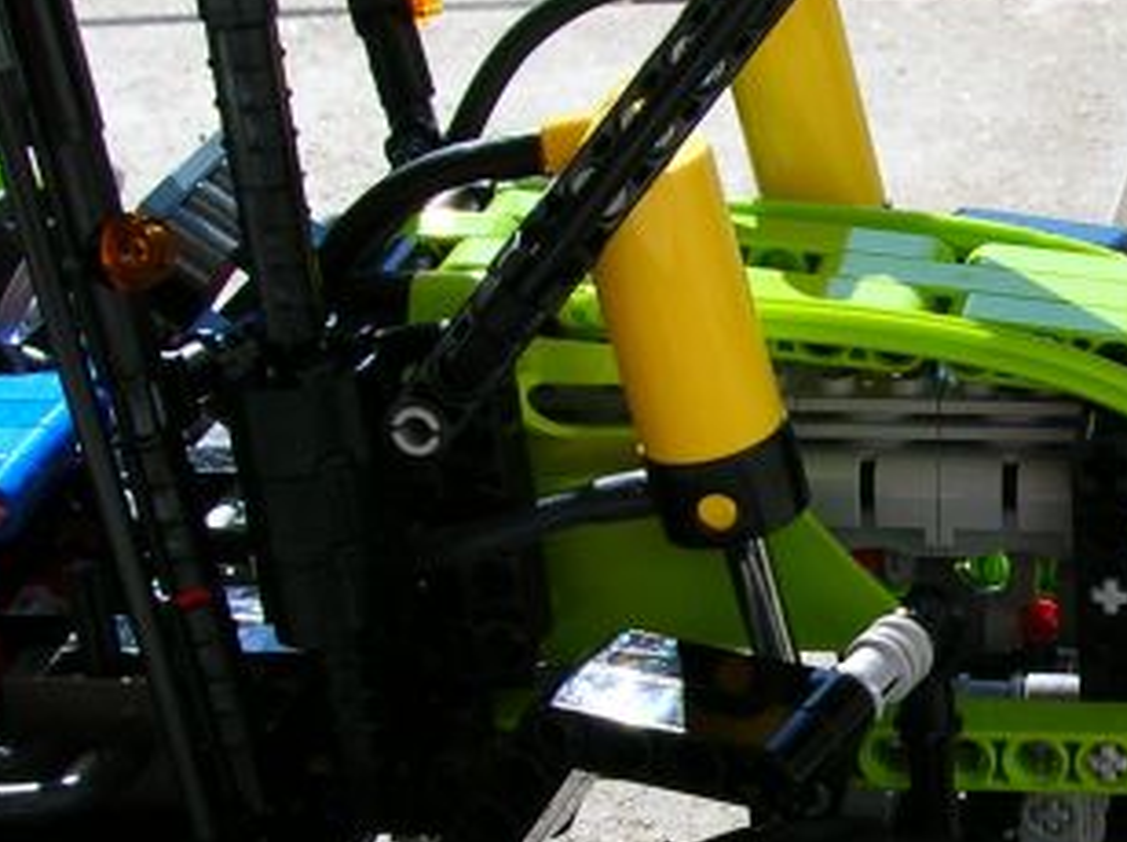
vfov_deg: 16.1
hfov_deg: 20.7
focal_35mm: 91
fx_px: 2958
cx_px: 1204
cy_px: 599
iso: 50
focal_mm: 5.8
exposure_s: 1/380
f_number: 4.9
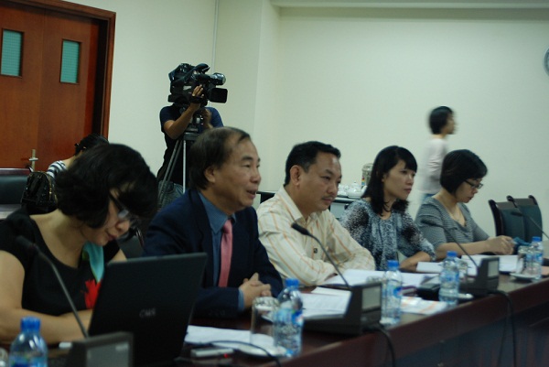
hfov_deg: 29.2
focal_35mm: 69
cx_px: 274
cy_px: 184
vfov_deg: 19.8
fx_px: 1053
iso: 400
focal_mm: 46
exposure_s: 1/13
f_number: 4
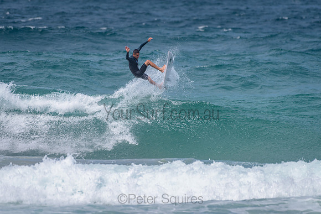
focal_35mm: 613
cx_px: 160
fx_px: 5470
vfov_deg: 2.2
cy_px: 90
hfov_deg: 3.4
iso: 80
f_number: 5.6
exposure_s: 1/2000
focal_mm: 500
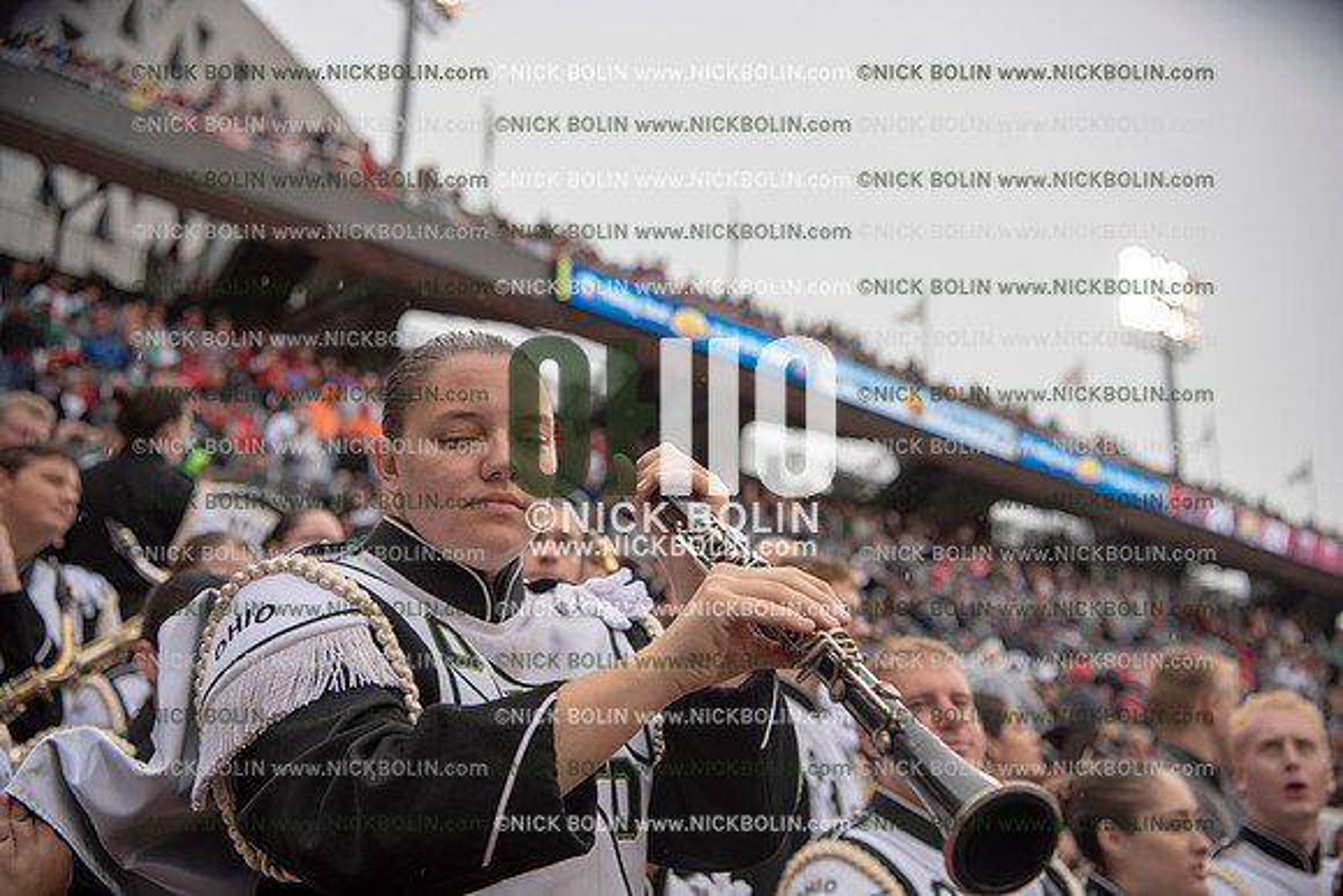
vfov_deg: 29.9
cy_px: 448
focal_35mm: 45
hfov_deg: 43.6
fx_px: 1679
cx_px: 672
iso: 250
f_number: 3.5
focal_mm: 45
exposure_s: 1/800
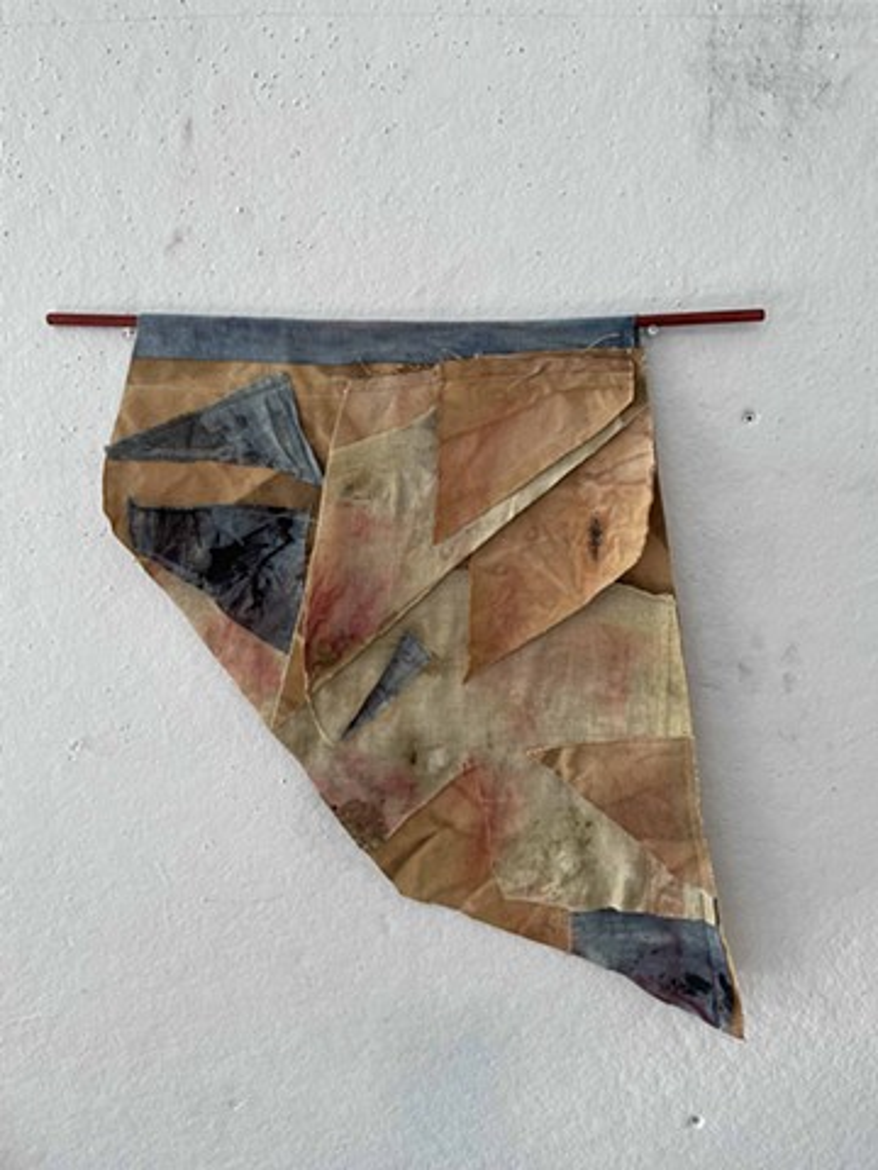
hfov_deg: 53.1
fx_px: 879
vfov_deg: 67.3
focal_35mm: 26
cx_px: 439
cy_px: 585
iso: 80
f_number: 1.6
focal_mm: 4.2
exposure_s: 1/120
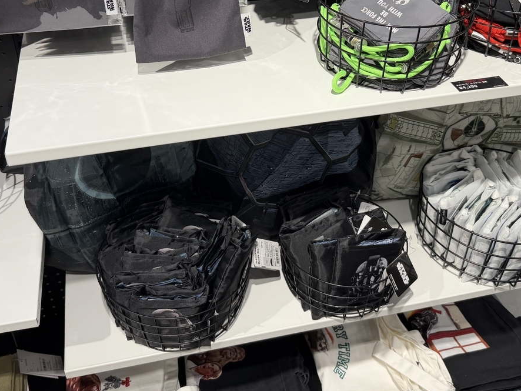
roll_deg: +0.3
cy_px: 114
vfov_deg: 36.2
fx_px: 587
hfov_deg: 47.8
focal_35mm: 39
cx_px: 238
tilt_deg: -34.7
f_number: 1.78
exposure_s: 1/100
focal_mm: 6.76
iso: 64
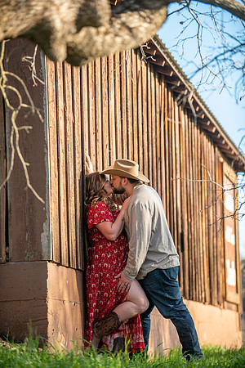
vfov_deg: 15.8
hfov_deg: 10.5
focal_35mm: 130
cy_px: 184
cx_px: 122
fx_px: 1327
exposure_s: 1/250
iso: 50
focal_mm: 130
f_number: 2.8
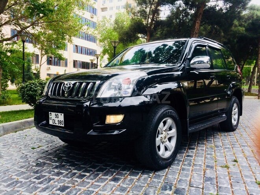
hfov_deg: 61.7
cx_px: 130
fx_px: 218
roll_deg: -1.3
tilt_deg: -3.9
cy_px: 98
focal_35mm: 29
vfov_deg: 48.2
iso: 32
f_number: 2.2
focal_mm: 4.15
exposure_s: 1/720
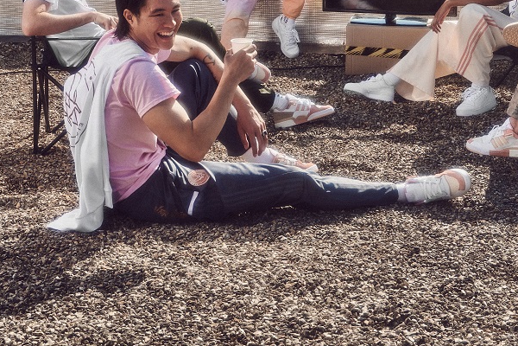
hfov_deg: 23.9
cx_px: 386
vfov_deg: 16.0
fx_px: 1209
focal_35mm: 84
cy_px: 23
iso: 200
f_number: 13
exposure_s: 1/500
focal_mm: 42
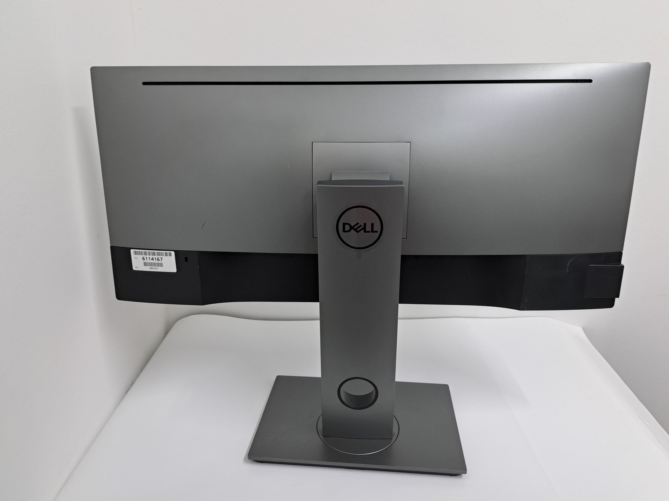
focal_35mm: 25
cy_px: 258
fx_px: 483
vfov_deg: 54.9
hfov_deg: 69.4
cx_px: 327
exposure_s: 1/50
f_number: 1.8
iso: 160
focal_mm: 5.23
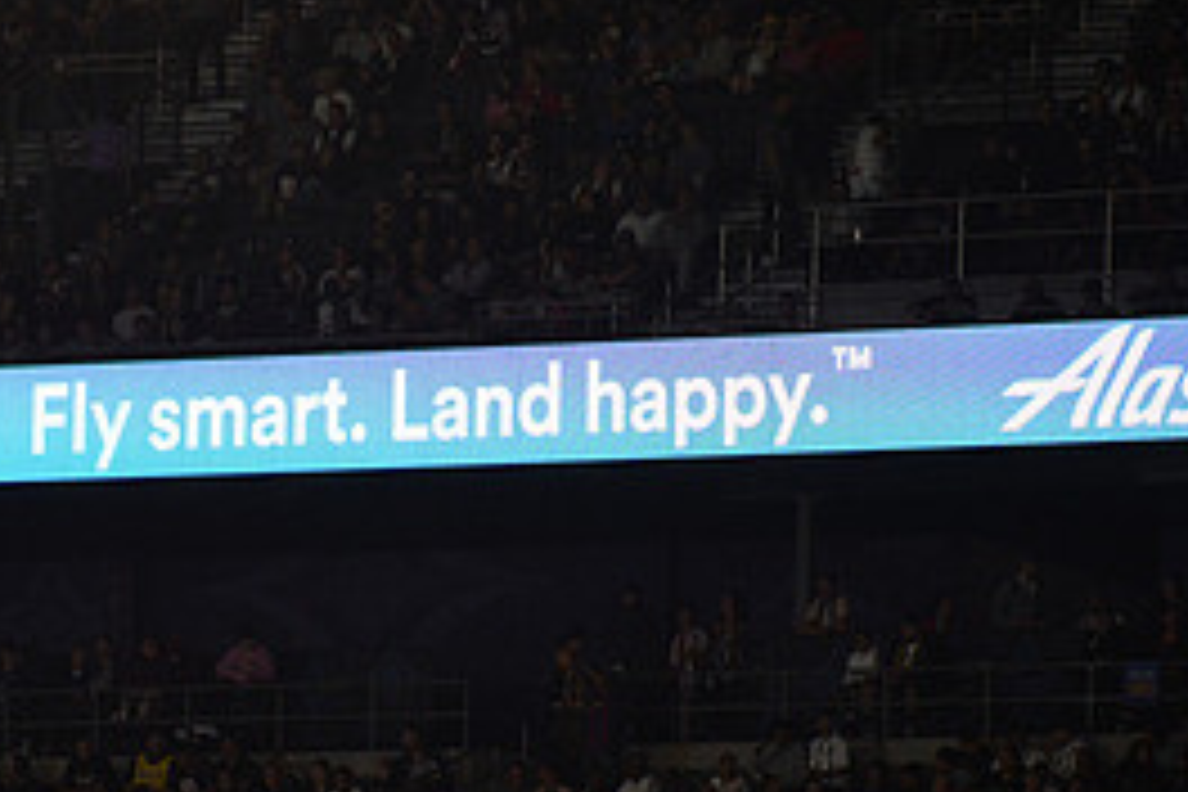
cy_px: 353
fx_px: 14486
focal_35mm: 439
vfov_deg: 3.1
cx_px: 405
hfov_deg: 4.7
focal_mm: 200
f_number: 2.8
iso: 1600
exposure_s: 1/3200
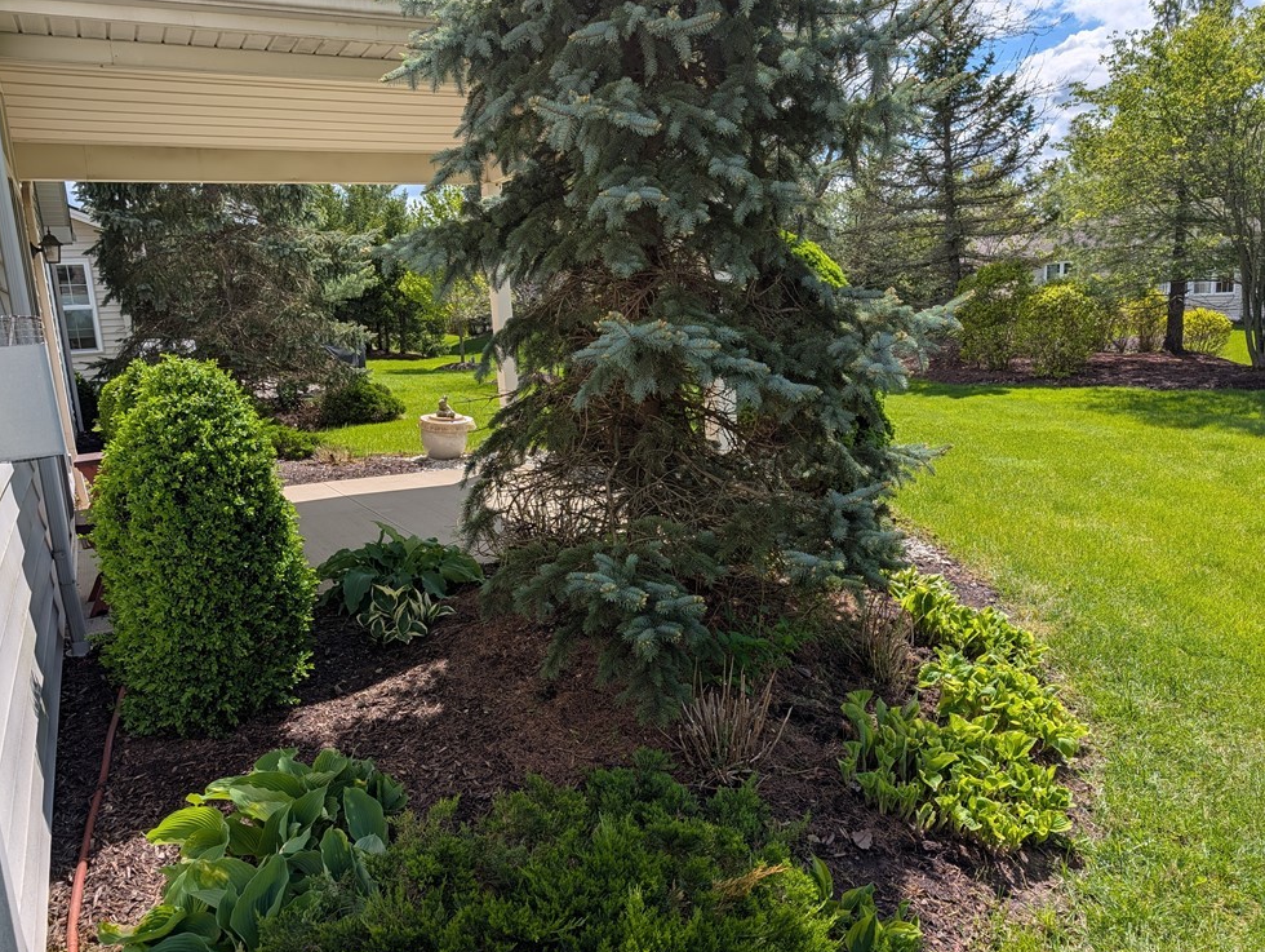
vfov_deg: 55.0
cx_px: 607
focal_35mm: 25
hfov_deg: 69.3
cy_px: 491
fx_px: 914
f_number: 1.68
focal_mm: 6.9
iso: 17
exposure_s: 1/1517
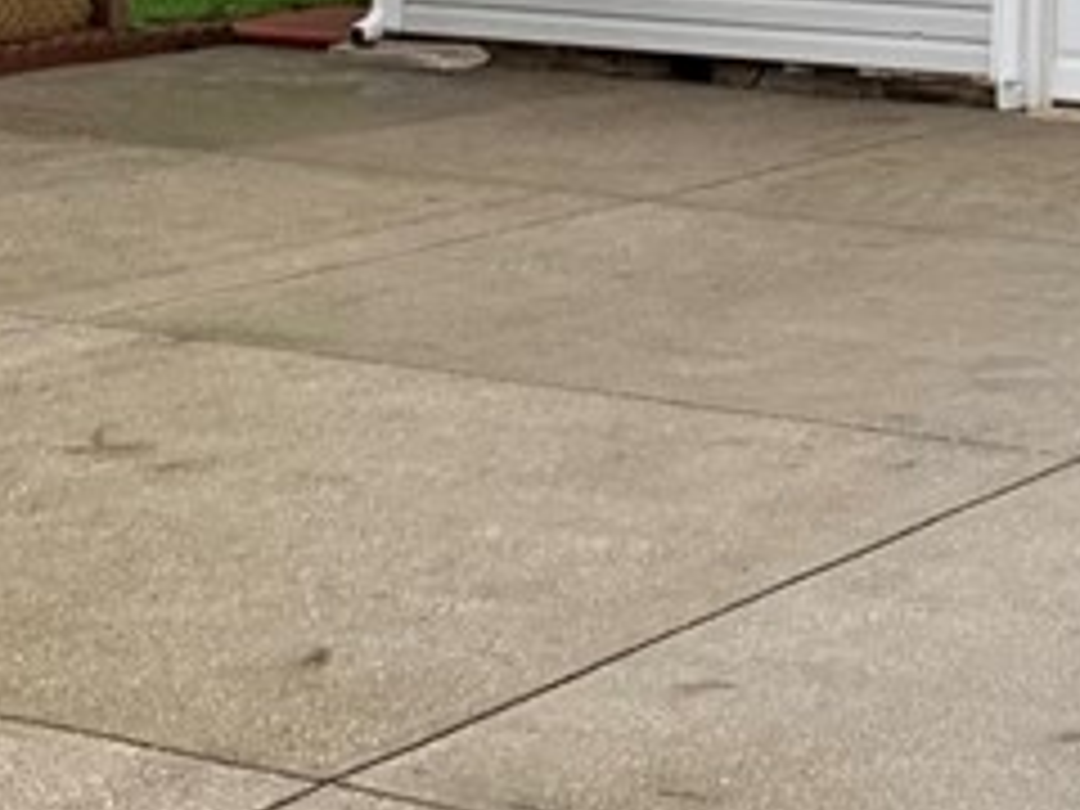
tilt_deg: +3.3
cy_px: -378
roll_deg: -1.9
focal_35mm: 111
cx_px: 1210
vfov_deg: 12.7
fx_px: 3463
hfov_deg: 17.1
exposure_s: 1/199
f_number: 1.8
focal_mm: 4.25
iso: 25
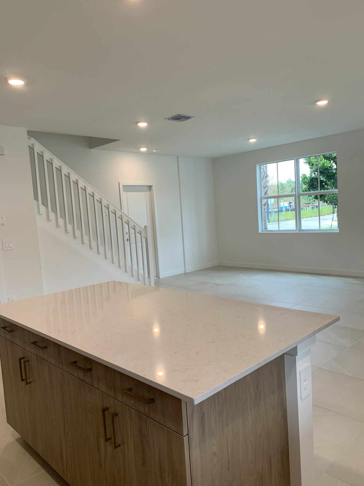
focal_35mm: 26
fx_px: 365
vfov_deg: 67.3
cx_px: 182
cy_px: 243
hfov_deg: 53.1
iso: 64
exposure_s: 1/120
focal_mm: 4.25
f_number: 1.8
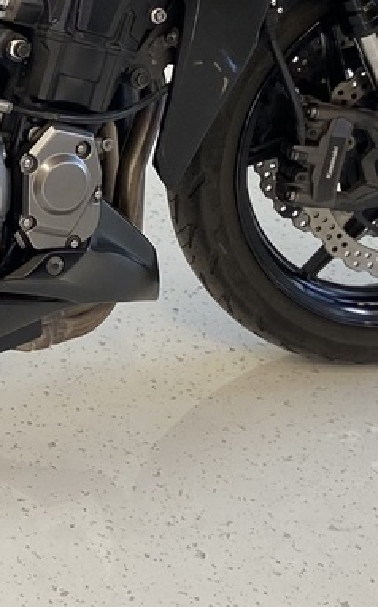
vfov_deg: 19.8
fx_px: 1718
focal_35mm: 104
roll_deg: -2.1
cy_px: 118
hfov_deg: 12.1
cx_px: -156
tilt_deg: -25.1
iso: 100
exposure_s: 1/100
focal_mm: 4.25
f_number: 1.8
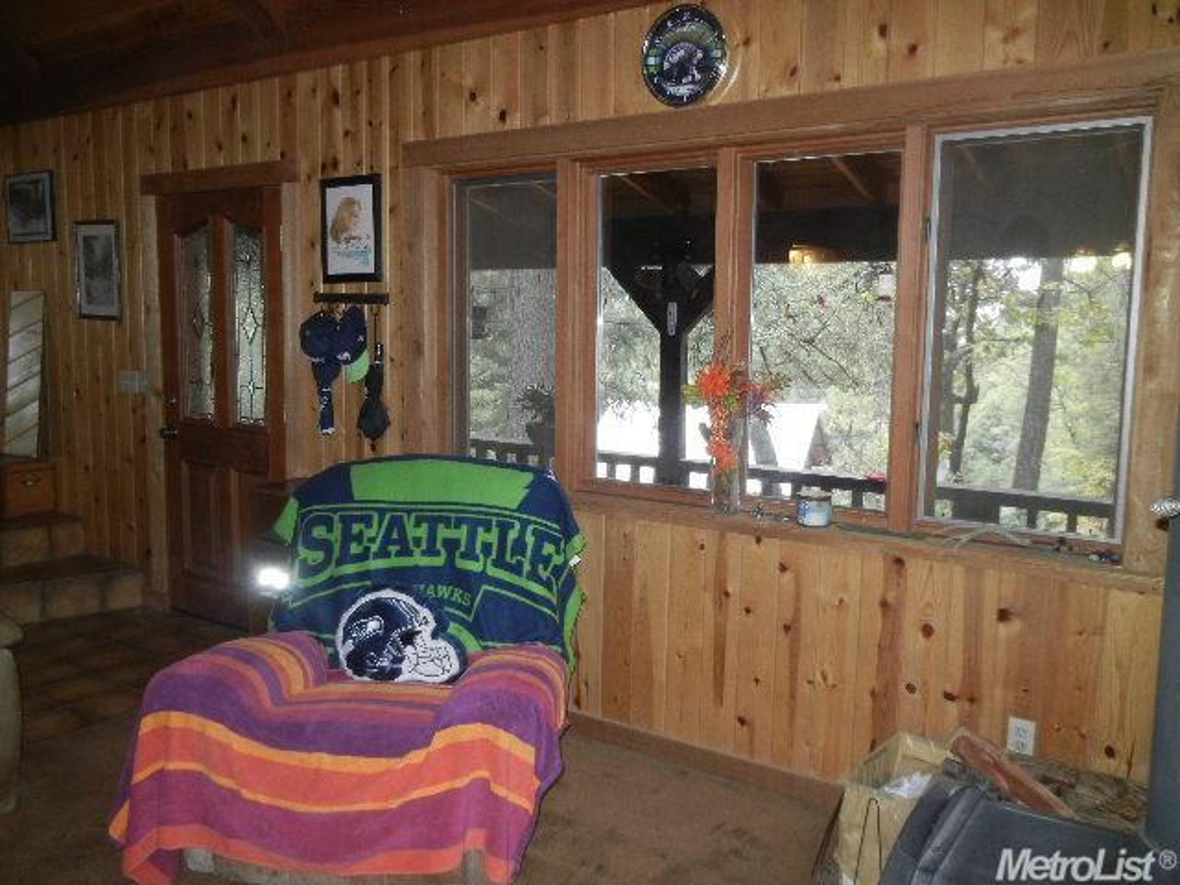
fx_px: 1023
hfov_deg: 60.0
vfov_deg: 46.8
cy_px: 442
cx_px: 590
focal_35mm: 30
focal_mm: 5.4
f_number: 3.5
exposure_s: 1/30
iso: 393
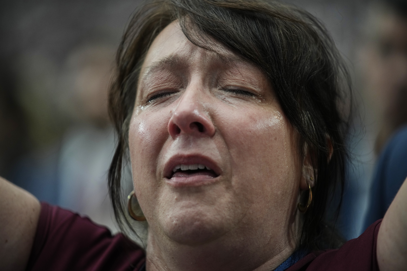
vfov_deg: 6.9
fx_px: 2261
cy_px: 136
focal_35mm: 200
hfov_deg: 10.3
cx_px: 204
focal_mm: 200
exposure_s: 1/800
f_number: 2.8
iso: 1600
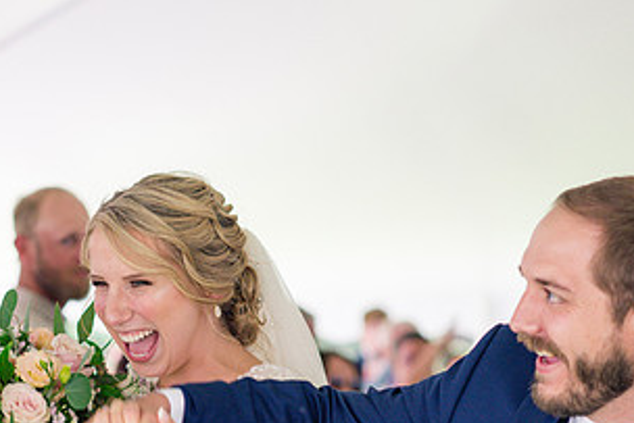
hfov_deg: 12.7
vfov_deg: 8.5
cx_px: 211
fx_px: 2854
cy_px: 301
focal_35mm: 162
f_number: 3.2
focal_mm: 85
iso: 500
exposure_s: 1/250
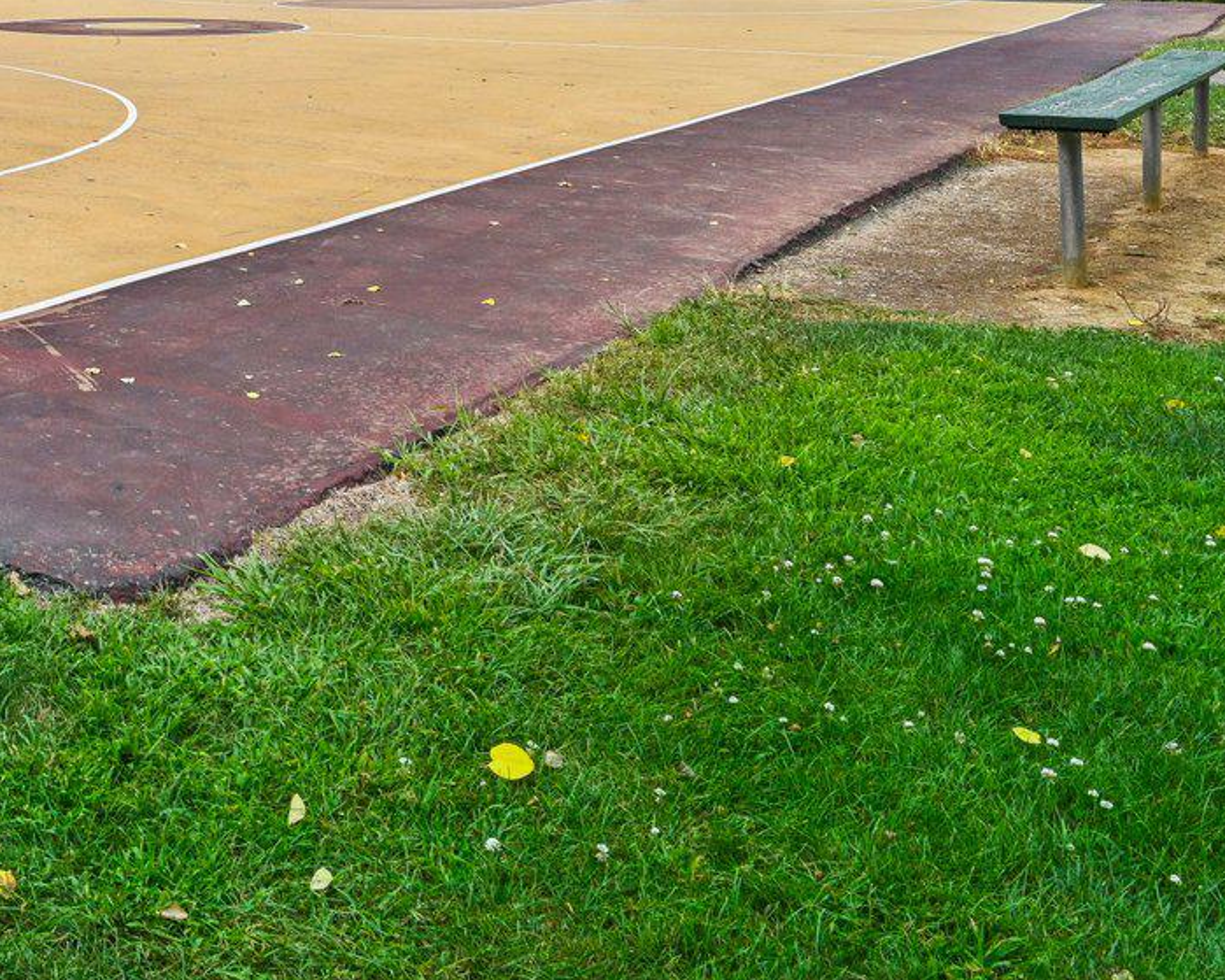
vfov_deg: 29.8
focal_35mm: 45
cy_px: -96
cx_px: -116
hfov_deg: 35.2
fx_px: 1645
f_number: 8
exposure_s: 1/800
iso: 400
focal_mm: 16.5
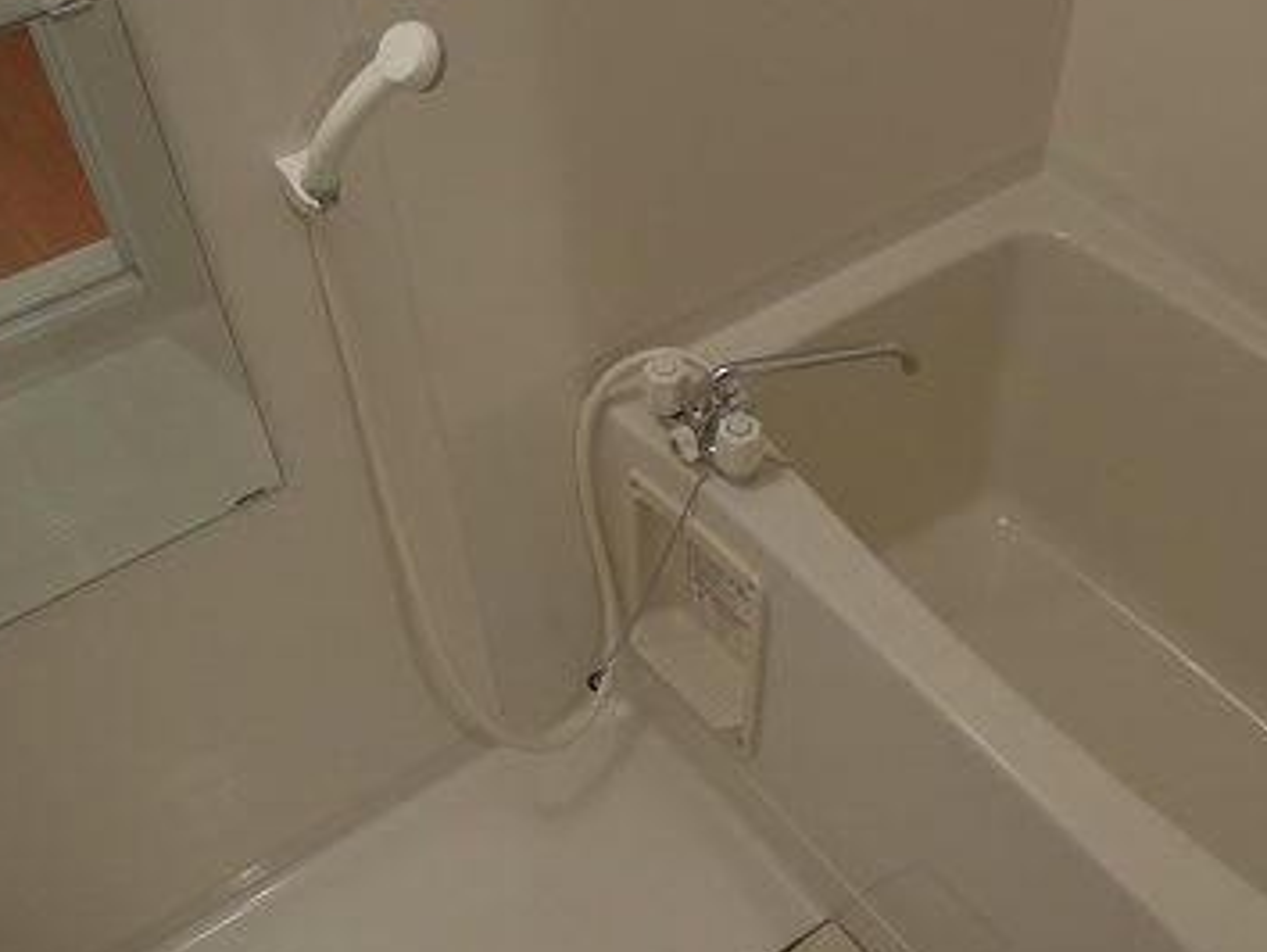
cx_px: 820
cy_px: 587
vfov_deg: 34.2
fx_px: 1538
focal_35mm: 42
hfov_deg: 44.3
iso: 250
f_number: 3
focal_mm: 5.5
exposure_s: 1/50
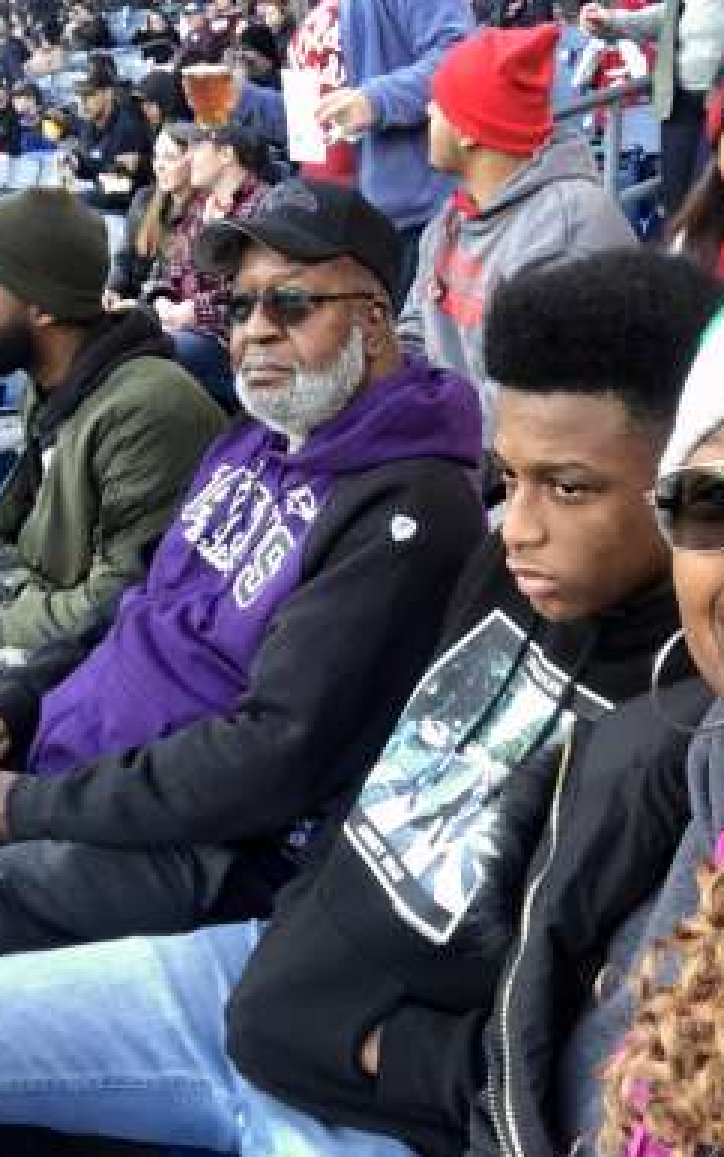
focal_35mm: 35
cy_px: 576
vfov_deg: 55.3
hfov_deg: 36.2
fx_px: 1105
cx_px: 404
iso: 100
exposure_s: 1/120
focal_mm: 2.87
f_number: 2.2
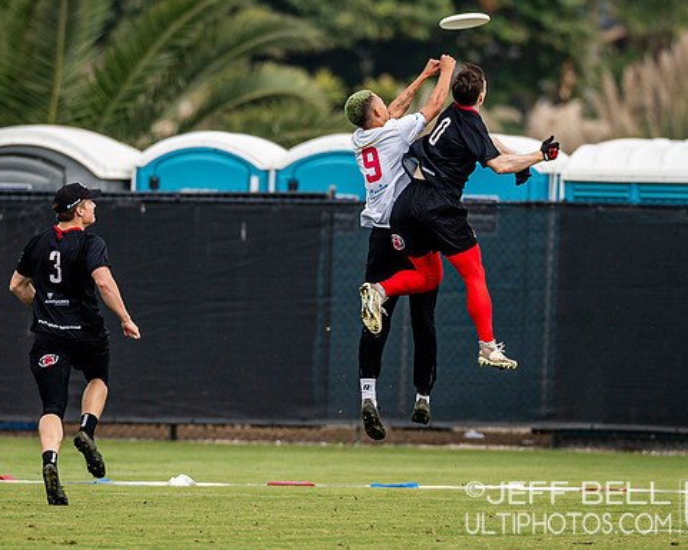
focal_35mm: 740
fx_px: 15071
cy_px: 294
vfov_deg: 2.1
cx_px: 292
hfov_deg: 2.6
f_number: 2.8
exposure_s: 1/1250
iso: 140
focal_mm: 270
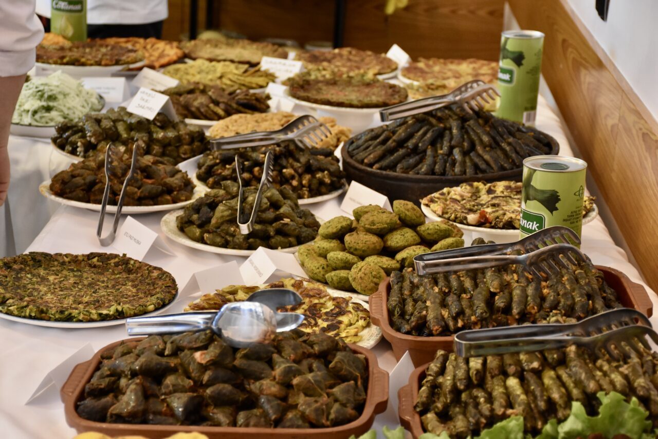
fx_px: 1426
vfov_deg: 17.5
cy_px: 220
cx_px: 329
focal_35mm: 78
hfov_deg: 26.0
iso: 2000
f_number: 4.8
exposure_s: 1/25
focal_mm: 52
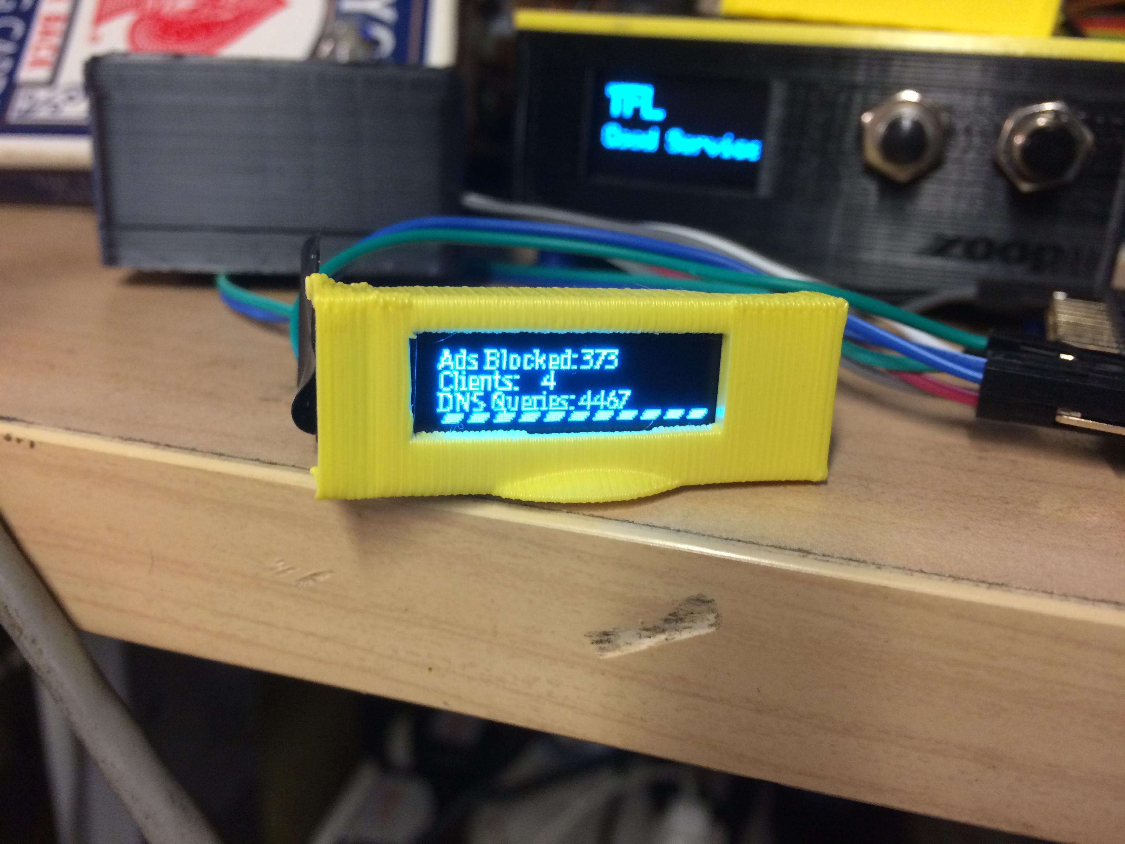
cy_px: 422
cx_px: 562
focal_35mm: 29
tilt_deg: -20.9
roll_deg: -2.3
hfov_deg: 61.7
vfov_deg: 48.2
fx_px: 942
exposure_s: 1/33
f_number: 2.2
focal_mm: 4.15
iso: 250
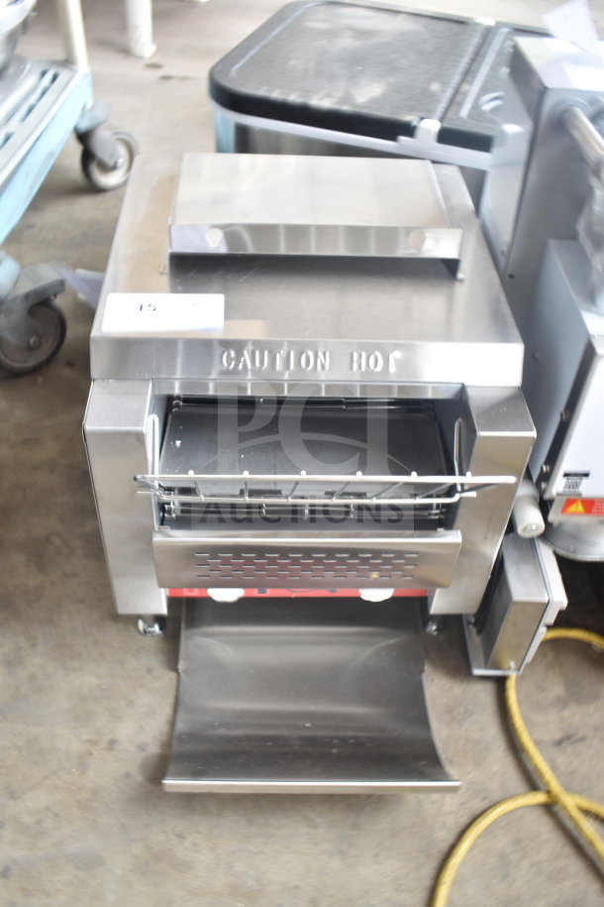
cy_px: 454
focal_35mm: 33
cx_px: 302
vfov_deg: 57.2
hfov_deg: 40.0
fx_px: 830
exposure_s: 1/40
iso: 250
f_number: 3.8
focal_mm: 22
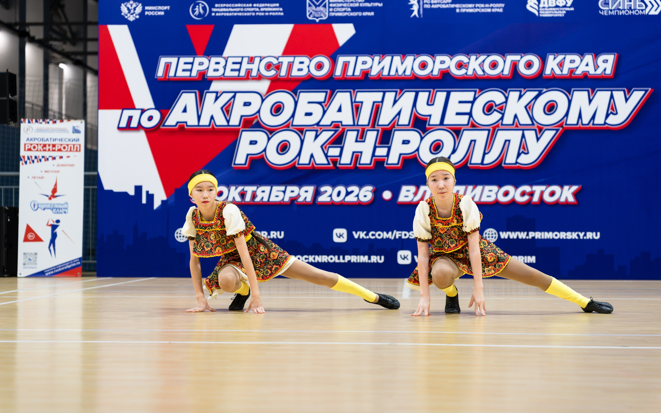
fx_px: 1243
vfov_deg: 18.9
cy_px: 195
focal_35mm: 69
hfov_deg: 29.8
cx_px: 330
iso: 2500
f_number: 2.8
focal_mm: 67.4
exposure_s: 1/640
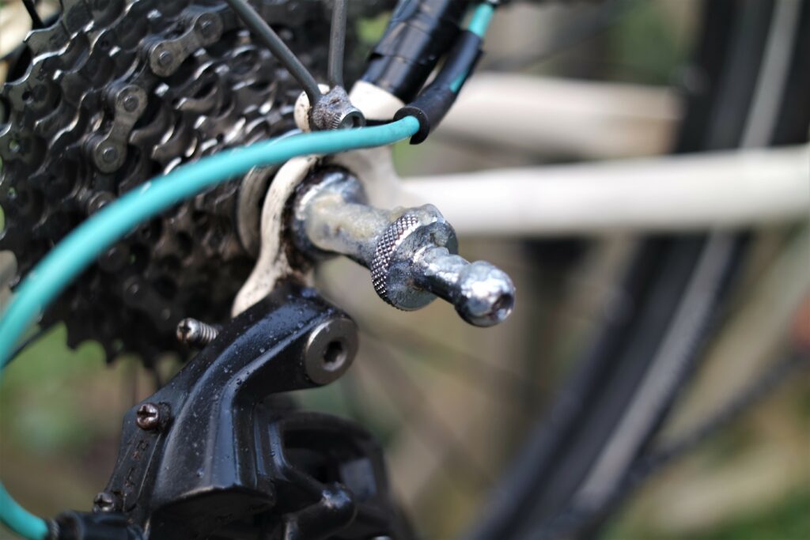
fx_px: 1035
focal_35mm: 46
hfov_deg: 42.7
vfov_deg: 29.3
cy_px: 270
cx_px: 405
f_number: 2
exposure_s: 1/50
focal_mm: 30
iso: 100
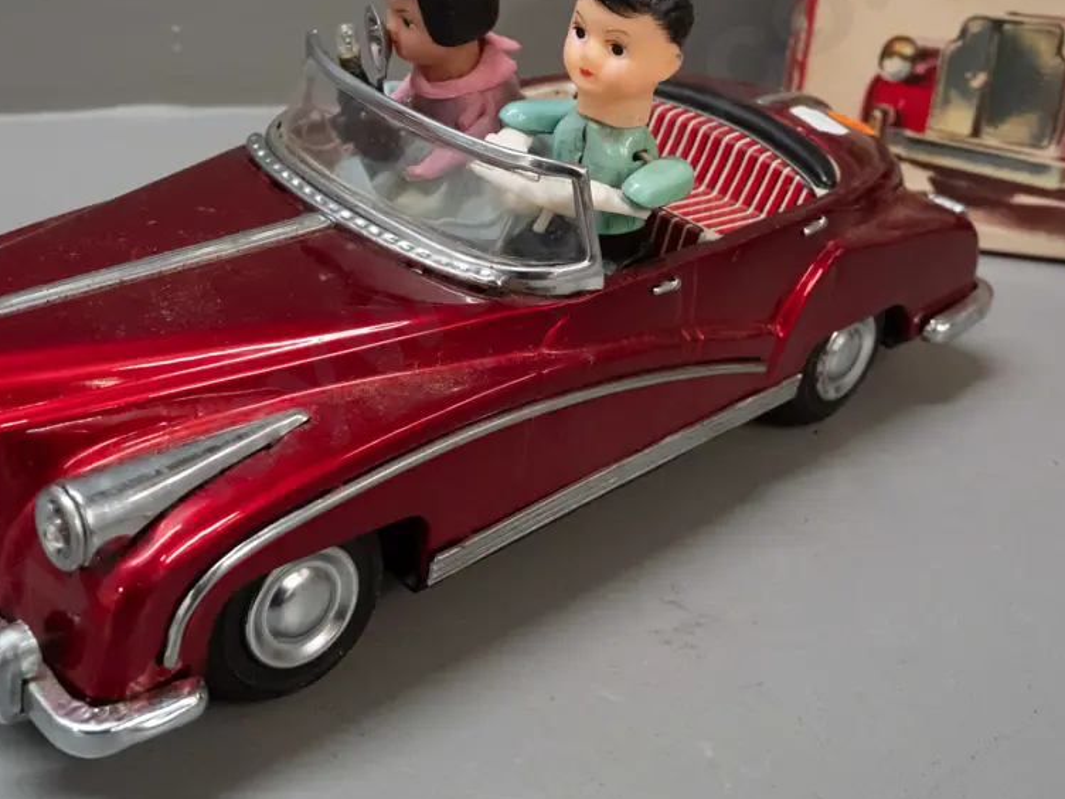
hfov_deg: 38.7
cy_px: 307
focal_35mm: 49
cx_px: 421
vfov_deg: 29.6
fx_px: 1508
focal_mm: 18
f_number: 5.6
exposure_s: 1/125
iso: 3200
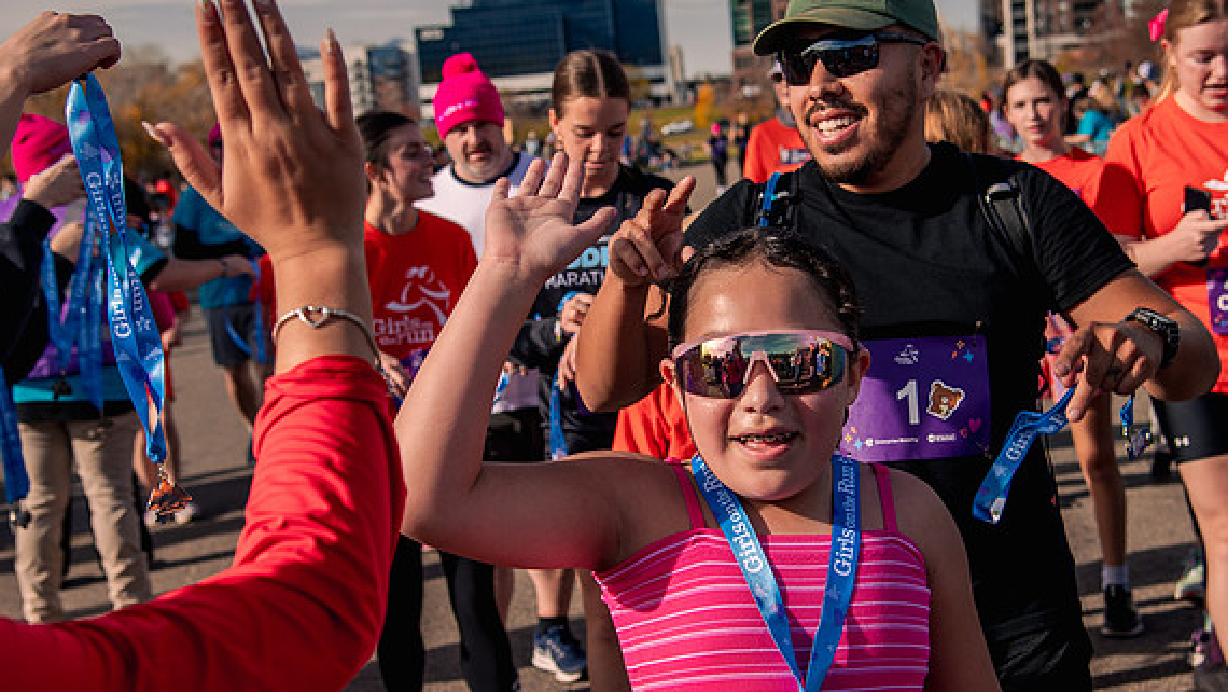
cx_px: 707
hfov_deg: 33.3
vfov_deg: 19.1
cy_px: 366
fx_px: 2052
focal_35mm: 63
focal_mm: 44
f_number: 5.6
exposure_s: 1/800
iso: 200
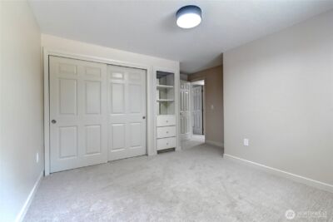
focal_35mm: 15
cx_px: 166
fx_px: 139
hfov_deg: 100.4
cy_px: 111
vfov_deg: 77.4
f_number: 11
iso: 3200
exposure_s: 1/6
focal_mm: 10
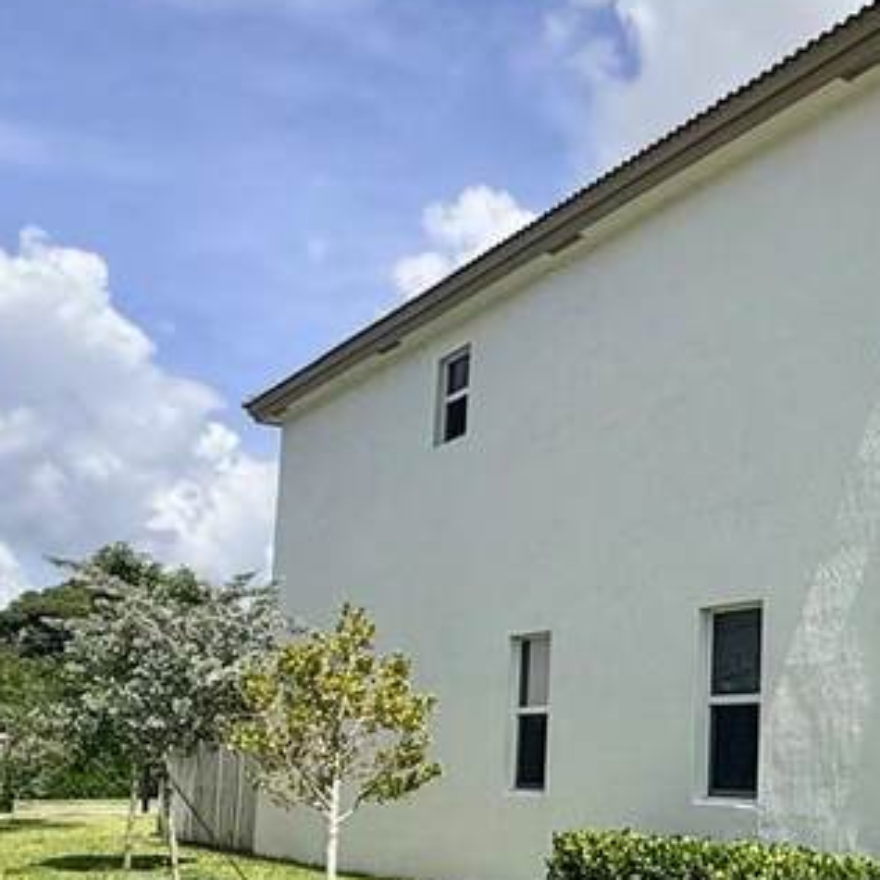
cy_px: 630
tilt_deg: +6.5
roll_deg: +0.0
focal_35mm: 50
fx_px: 1438
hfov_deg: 28.9
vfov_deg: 33.5
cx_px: 1085
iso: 50
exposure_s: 1/3460
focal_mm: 2.22
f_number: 2.2
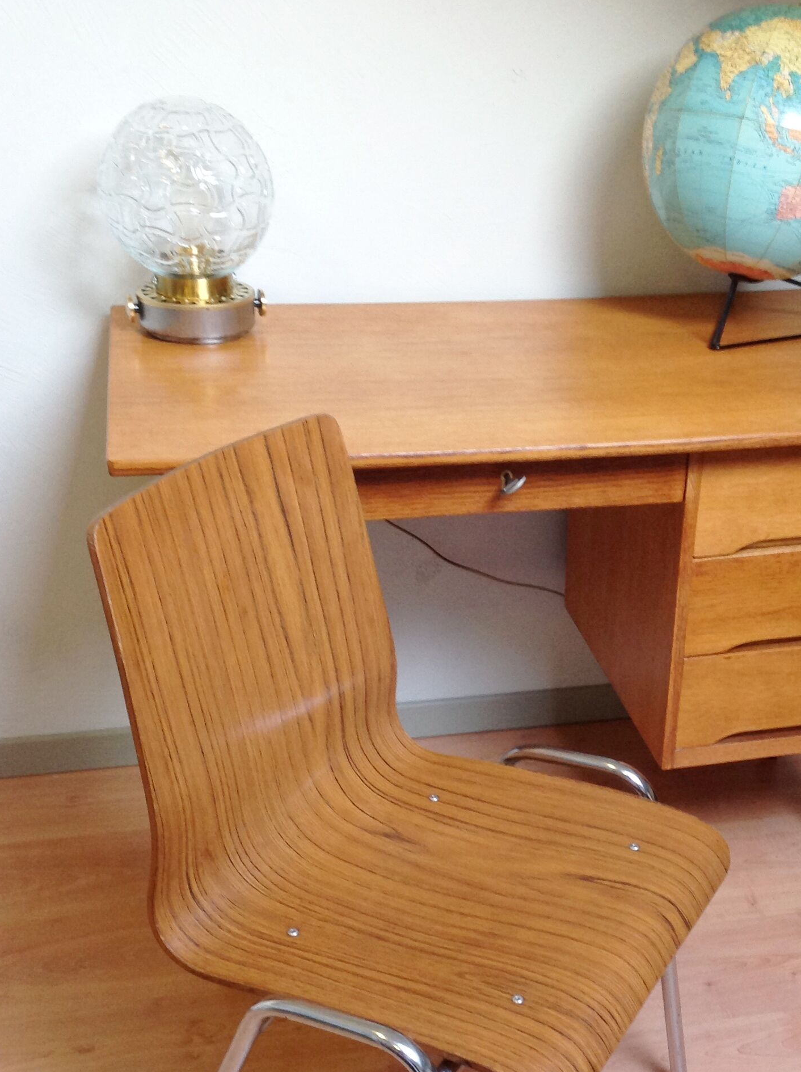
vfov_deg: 39.3
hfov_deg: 30.0
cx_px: 520
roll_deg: -1.3
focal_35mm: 48
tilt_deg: -29.8
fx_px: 1485
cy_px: 704
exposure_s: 1/15
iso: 100
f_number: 2.4
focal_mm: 4.28
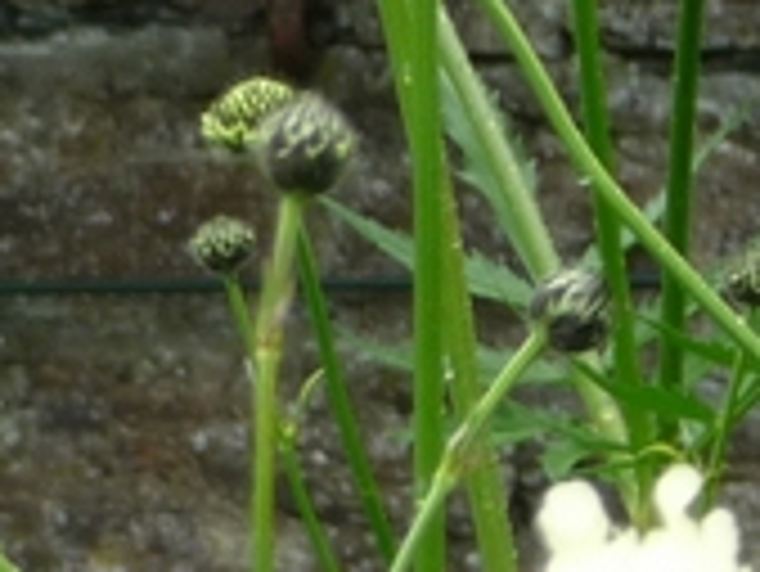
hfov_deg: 2.9
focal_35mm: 679
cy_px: -405
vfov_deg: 2.2
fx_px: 14918
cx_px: 1947
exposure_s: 1/80
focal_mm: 19.1
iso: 100
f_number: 4.7
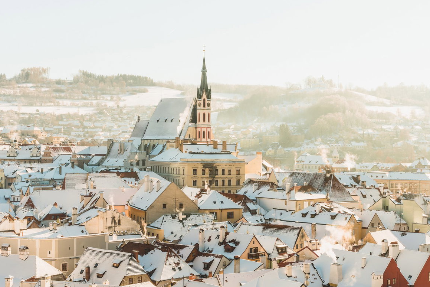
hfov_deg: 34.2
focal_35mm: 58
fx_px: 693
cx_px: 283
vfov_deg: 23.4
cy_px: 137
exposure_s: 1/800
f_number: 11
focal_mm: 28
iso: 500
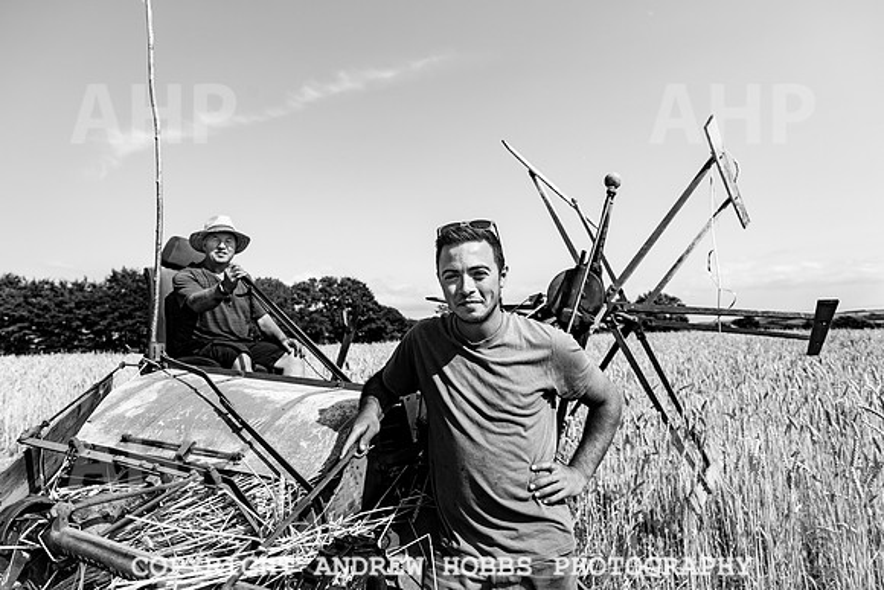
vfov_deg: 53.2
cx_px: 442
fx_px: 589
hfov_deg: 73.7
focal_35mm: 24
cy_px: 295
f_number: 5.6
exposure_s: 1/1600
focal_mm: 24
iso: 64
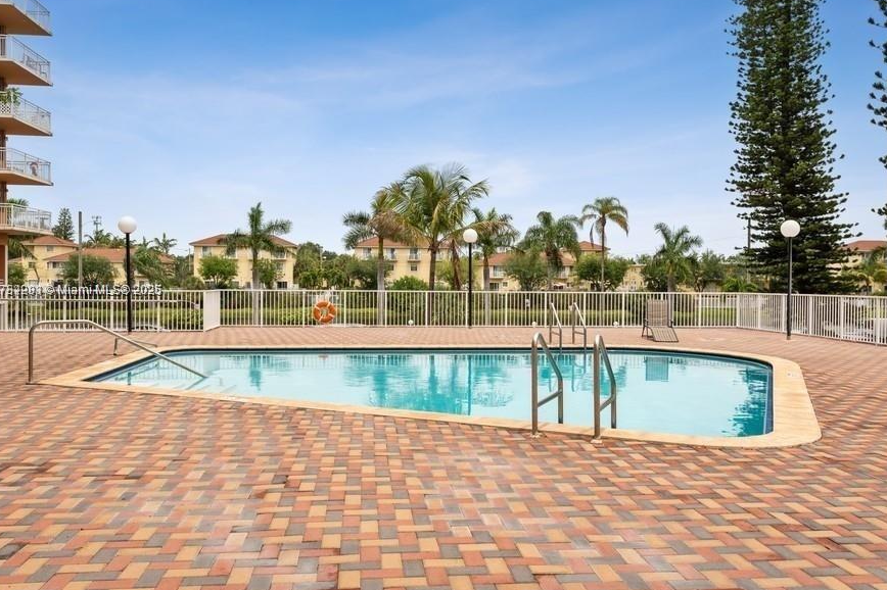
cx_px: 433
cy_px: 291
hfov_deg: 63.7
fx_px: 714
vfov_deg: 44.9
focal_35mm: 29
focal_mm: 28
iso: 250
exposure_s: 1/1250
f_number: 8
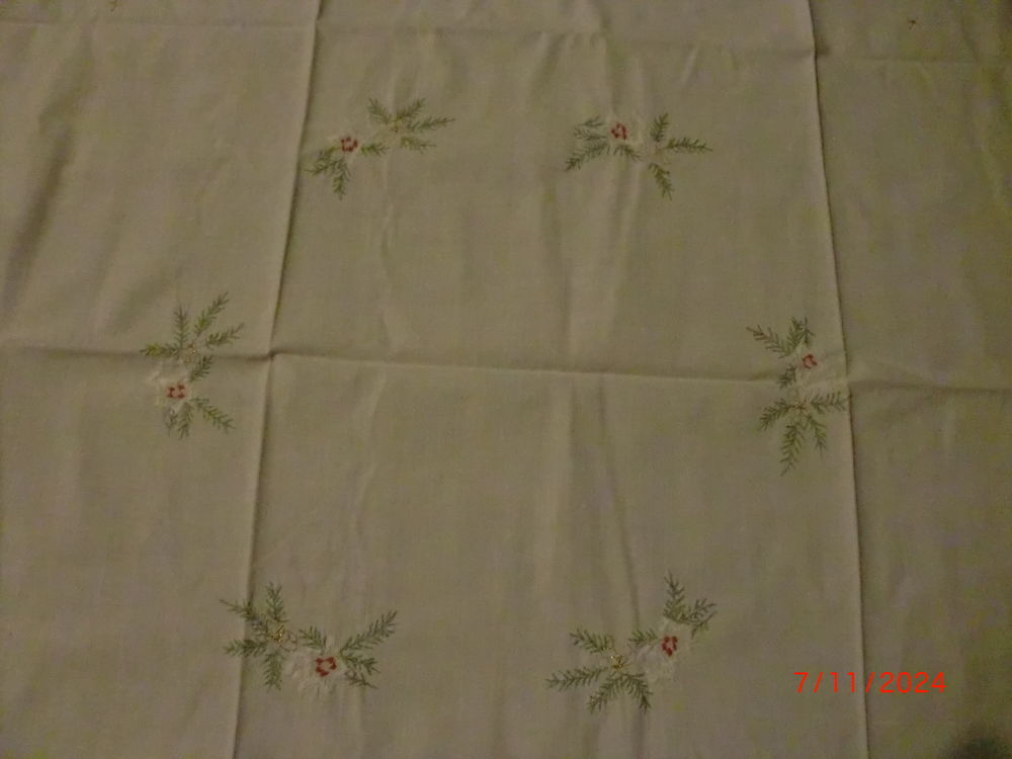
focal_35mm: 35
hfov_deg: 52.6
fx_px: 1023
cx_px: 506
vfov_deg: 40.7
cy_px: 380
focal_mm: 6.3
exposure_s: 1/60
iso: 1250
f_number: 3.1
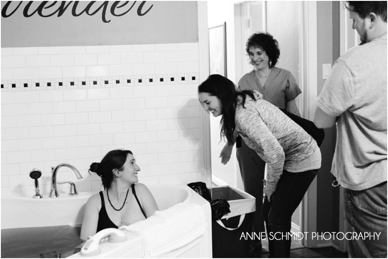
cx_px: 194
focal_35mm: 50
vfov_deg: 27.0
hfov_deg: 39.6
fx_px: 539
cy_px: 130
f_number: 4
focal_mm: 50
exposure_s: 1/160
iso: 2500
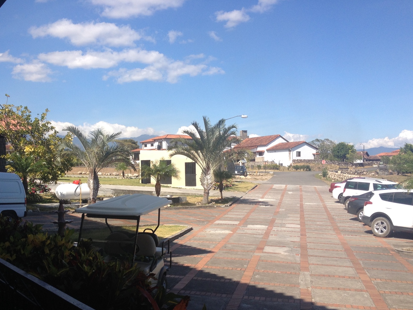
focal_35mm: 44
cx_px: 169
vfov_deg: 32.7
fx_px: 525
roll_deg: +1.4
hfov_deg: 42.8
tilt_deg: -5.0
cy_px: 193
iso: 50
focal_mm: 4.28
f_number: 2.4
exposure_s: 1/1314
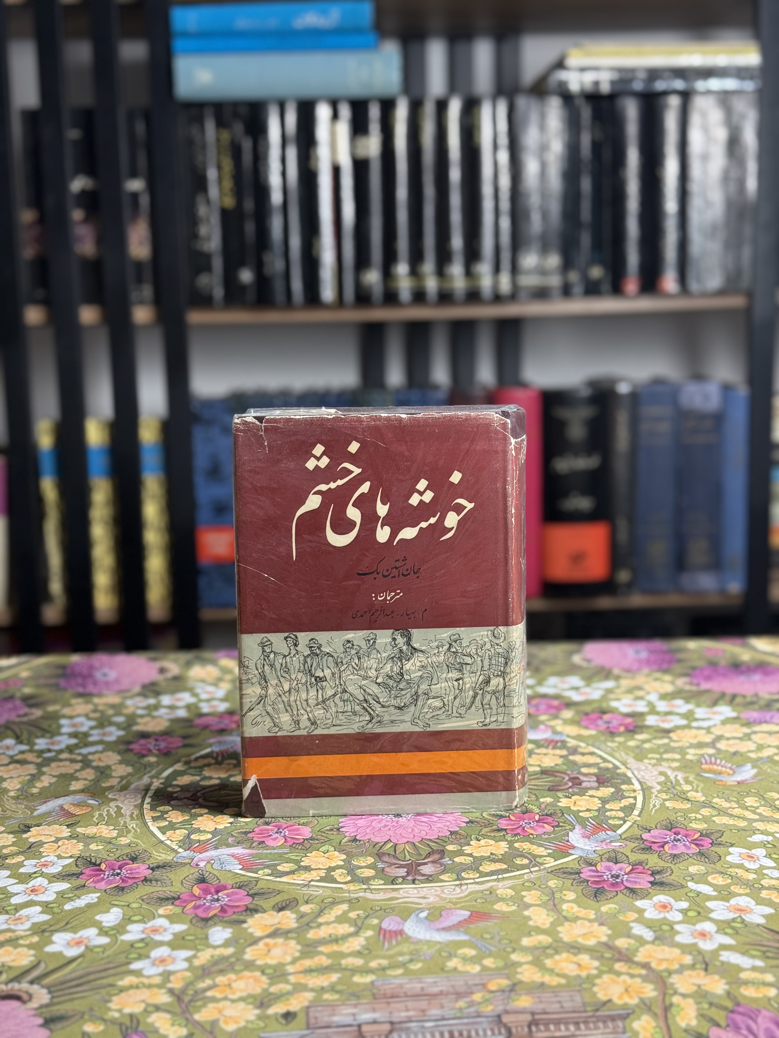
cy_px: 519
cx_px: 390
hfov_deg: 30.3
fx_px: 1440
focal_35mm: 48
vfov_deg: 39.7
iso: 125
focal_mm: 6.76
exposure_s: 1/100
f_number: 1.78
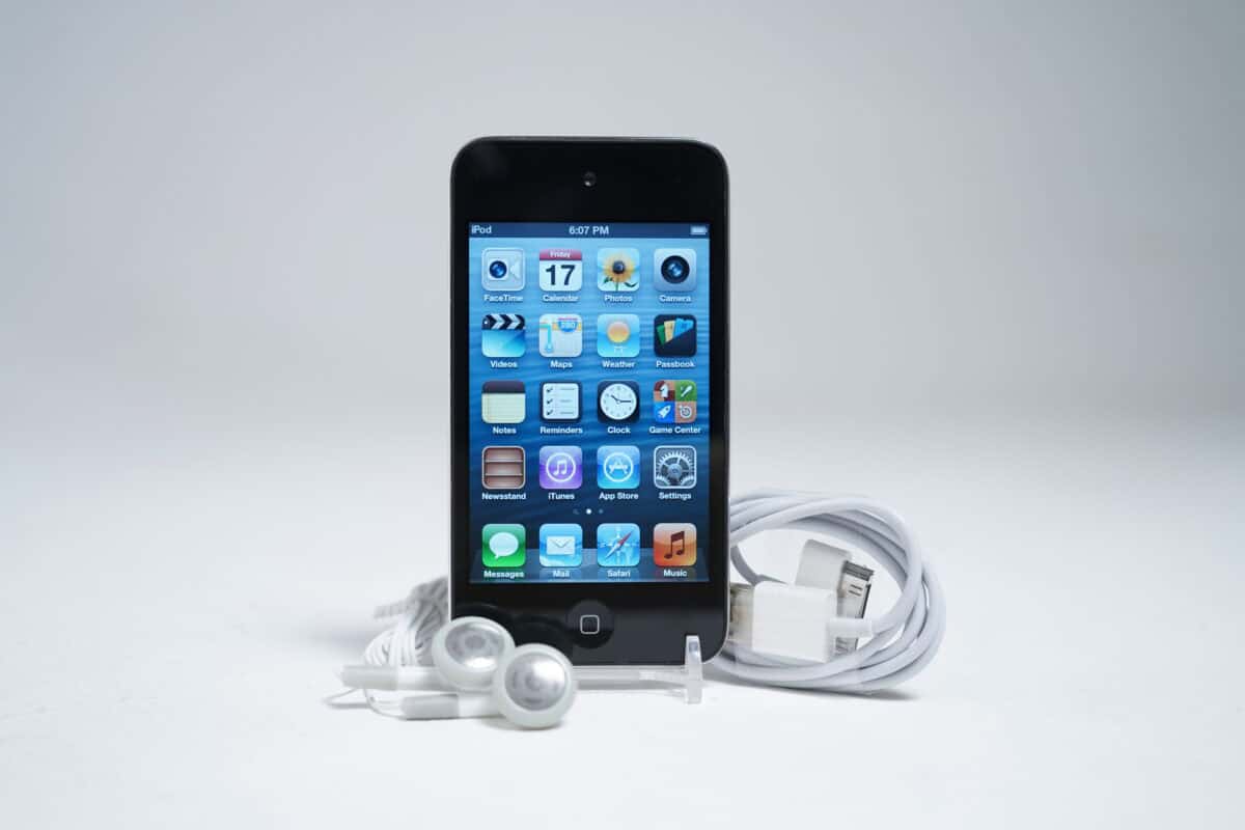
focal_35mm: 42
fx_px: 1452
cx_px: 622
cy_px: 415
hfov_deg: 46.4
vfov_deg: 31.9
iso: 400
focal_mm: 42
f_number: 4.5
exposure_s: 1/30
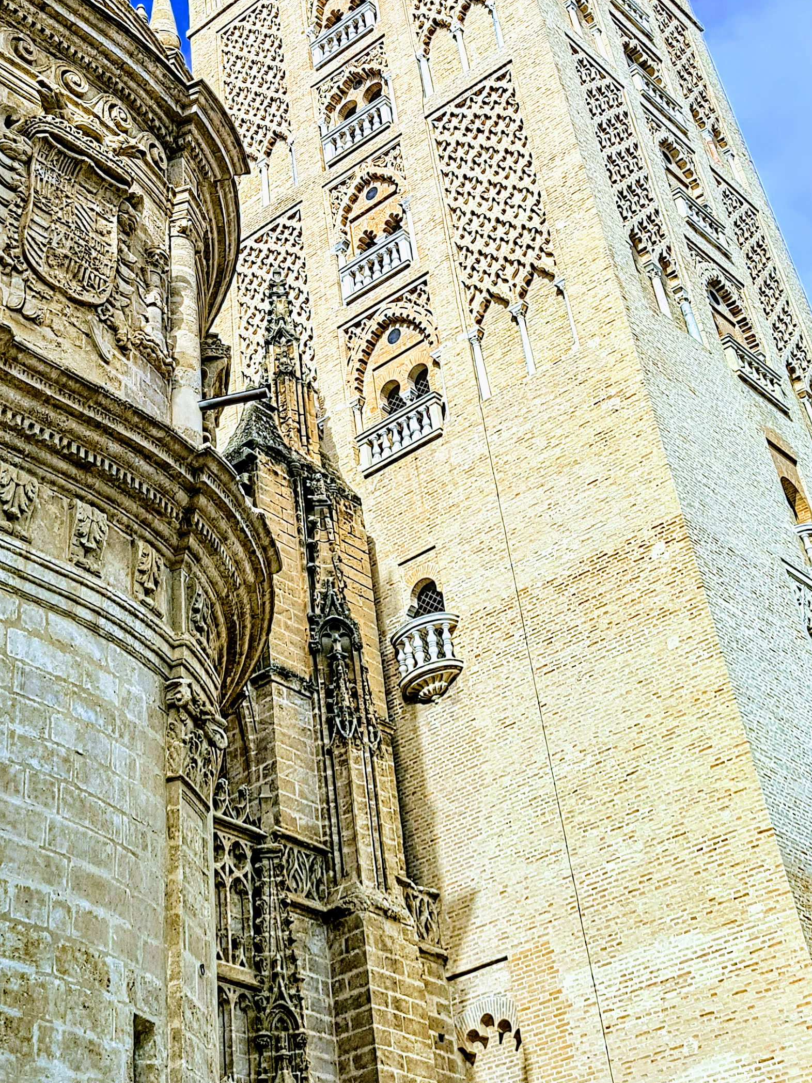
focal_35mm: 50
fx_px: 1564
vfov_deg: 36.7
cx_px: 285
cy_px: 193
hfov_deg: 28.9
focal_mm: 5.4
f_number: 1.8
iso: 50
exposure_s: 1/3072
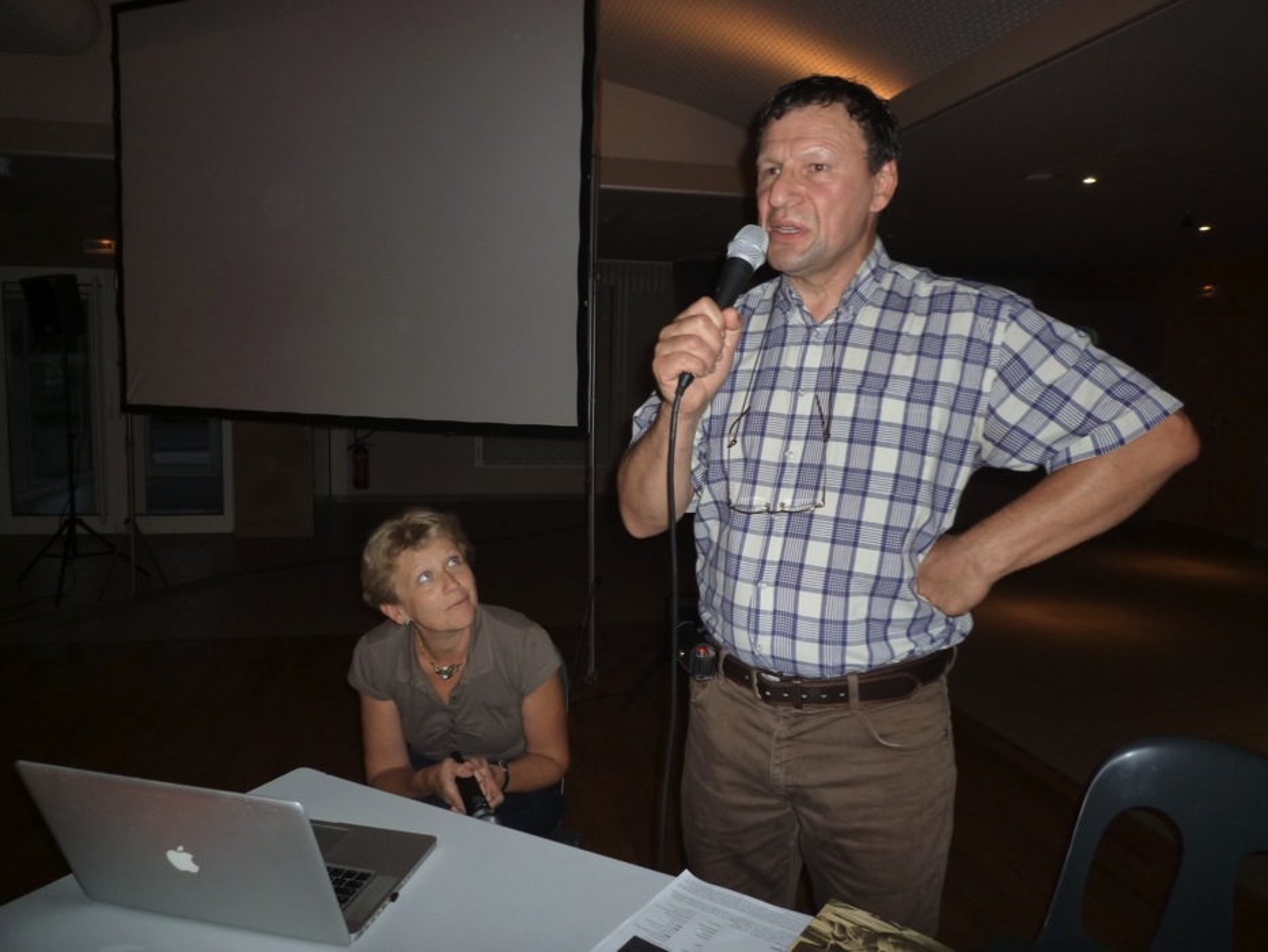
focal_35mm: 25
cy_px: 476
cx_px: 634
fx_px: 916
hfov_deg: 69.4
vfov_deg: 54.9
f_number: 2.8
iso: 125
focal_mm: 4.4
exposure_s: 1/60
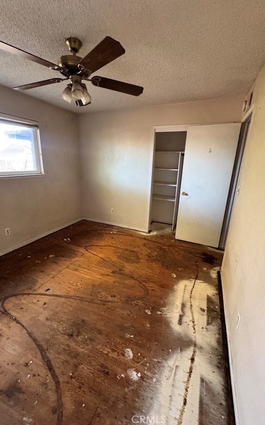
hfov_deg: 74.7
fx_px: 173
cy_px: 211
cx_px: 126
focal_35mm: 15
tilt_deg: -15.4
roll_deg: -1.8
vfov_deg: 101.5
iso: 800
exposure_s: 1/60
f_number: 2.2
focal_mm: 2.22
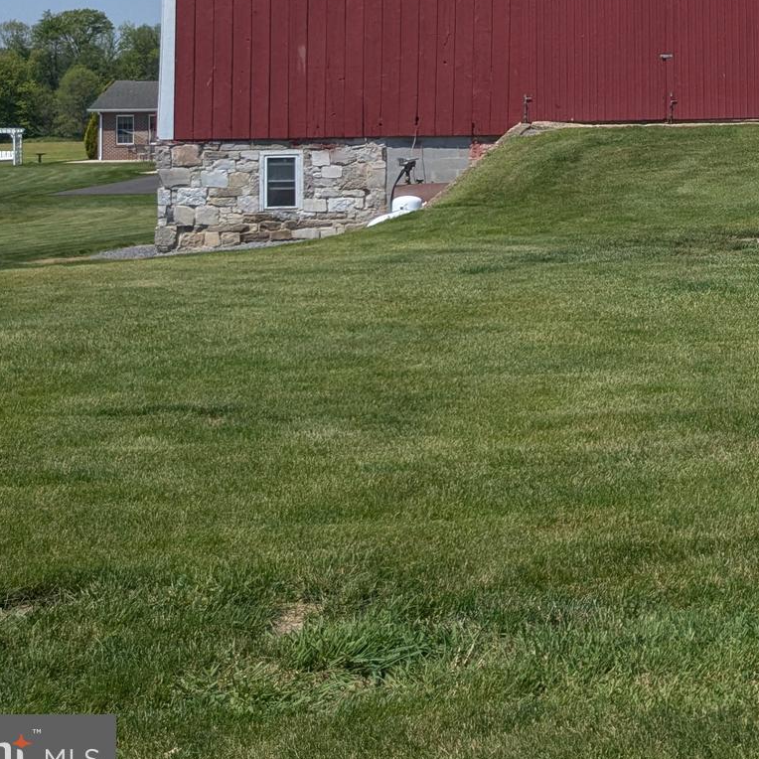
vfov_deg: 25.8
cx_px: 885
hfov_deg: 24.6
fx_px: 1588
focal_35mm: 64
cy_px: 33
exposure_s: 1/4673
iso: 46
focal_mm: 4.38
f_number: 1.73
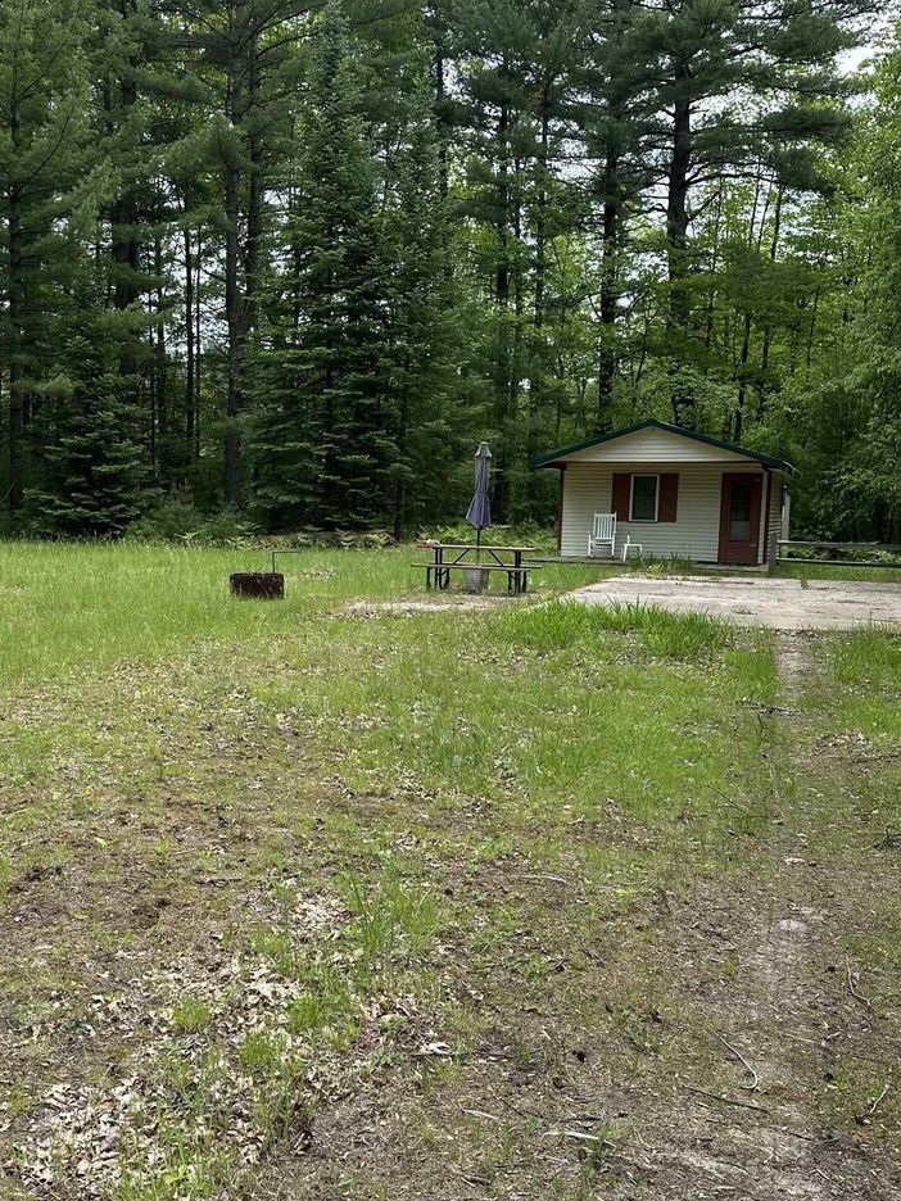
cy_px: 627
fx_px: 1215
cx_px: 380
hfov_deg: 40.6
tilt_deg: -6.5
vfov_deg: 52.6
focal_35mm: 35
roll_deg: -2.2
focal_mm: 6.86
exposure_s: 1/1119
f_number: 1.78
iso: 80
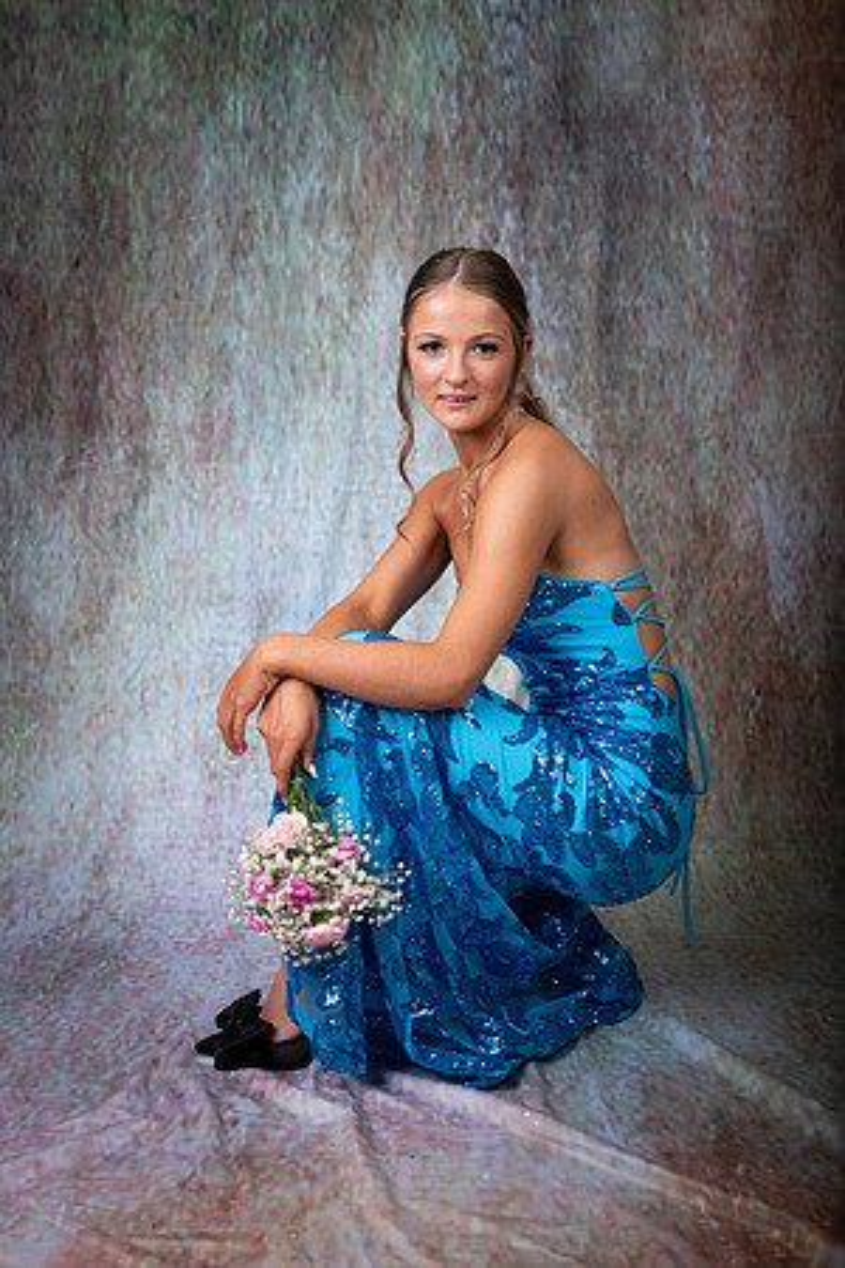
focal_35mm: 50
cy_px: 634
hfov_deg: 27.0
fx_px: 1760
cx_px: 422
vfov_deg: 39.6
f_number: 6.3
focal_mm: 50
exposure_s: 1/250
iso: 100
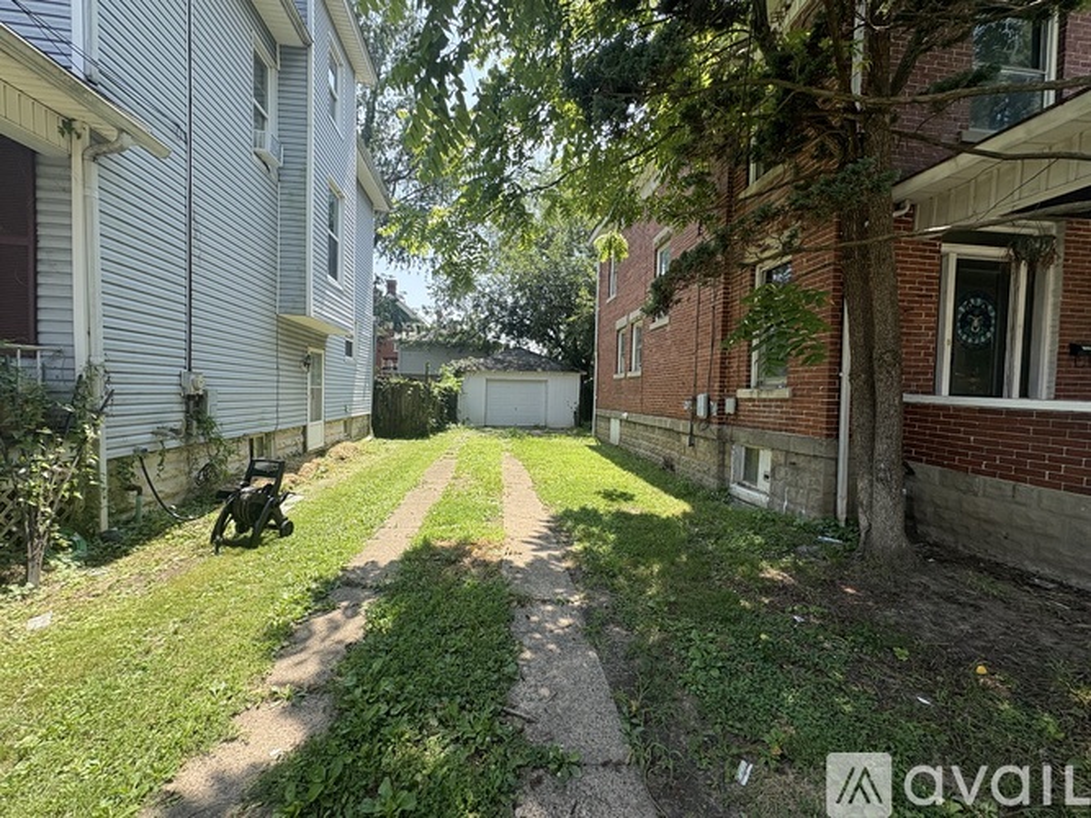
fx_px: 441
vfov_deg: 85.7
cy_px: 409
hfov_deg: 102.1
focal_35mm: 14
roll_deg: -1.7
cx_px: 546
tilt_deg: -1.6
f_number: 2.2
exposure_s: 1/610
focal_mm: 2.22
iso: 40
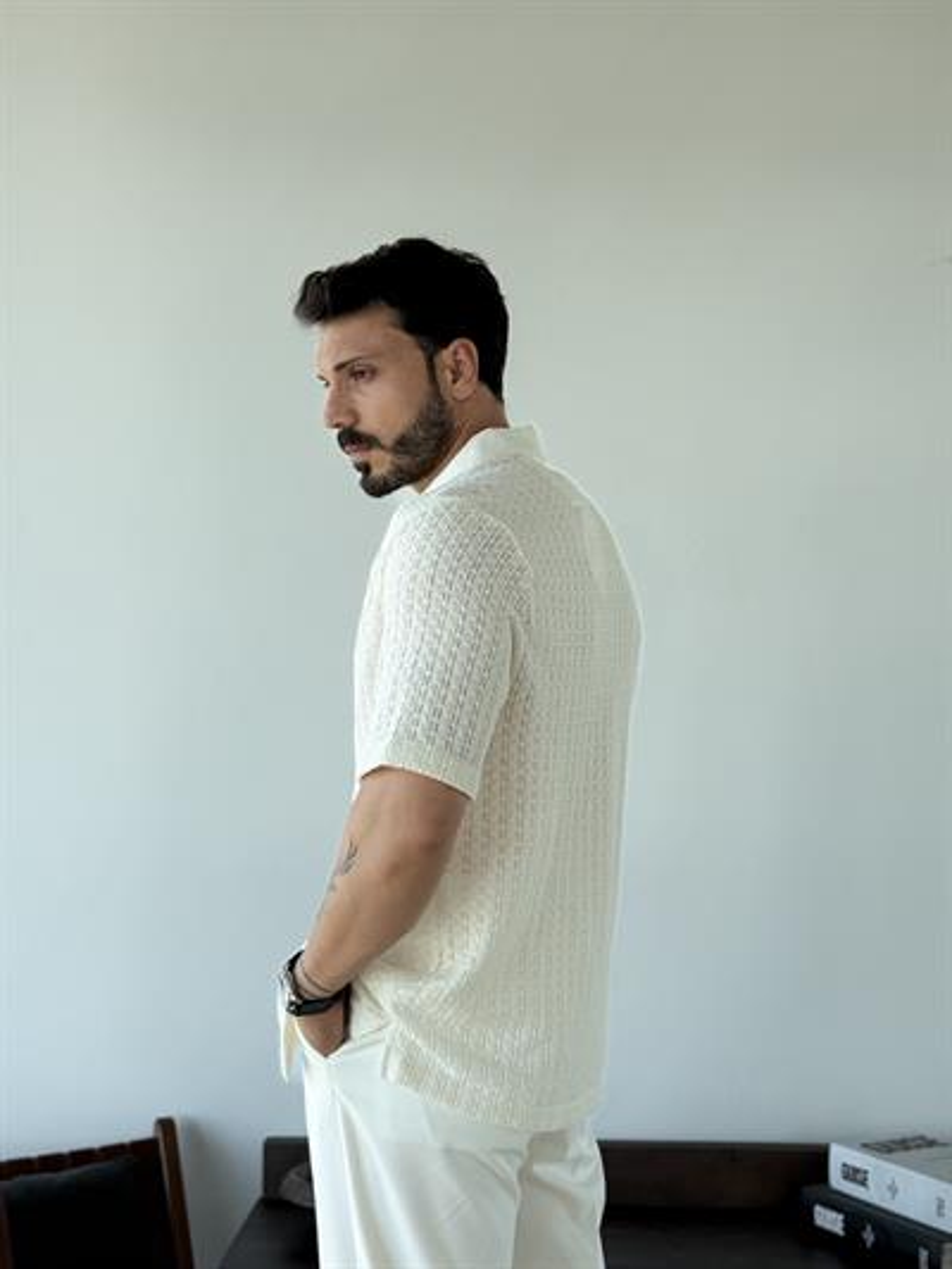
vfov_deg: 39.6
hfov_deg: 30.3
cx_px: 476
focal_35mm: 48
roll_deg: -0.3
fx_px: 1759
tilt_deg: +1.9
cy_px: 634
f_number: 1.78
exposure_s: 1/513
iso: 64
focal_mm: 6.76
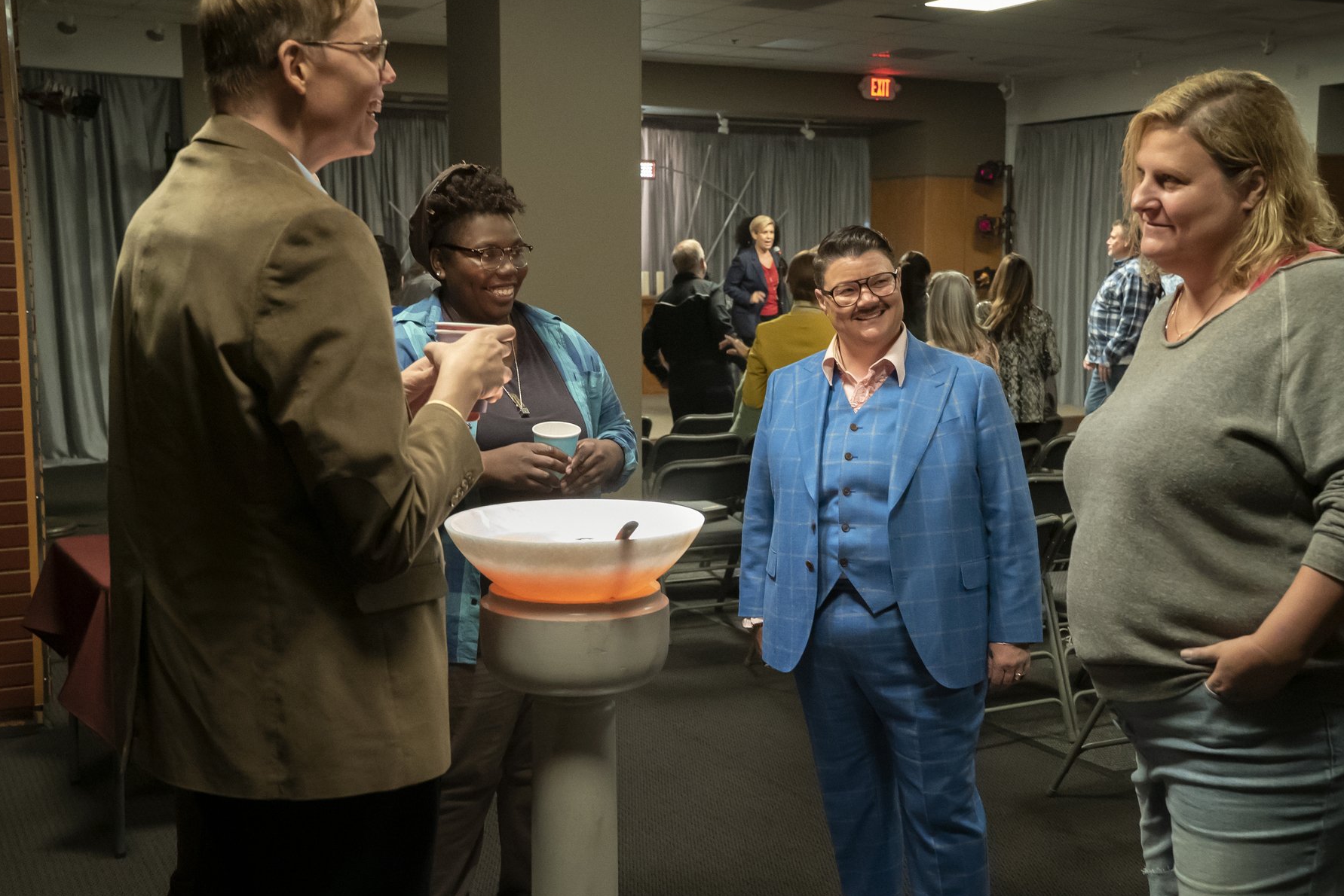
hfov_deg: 46.4
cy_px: 448
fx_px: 1568
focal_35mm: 42
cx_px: 694
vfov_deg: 31.9
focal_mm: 39
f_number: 5.6
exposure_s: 1/80
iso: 12800
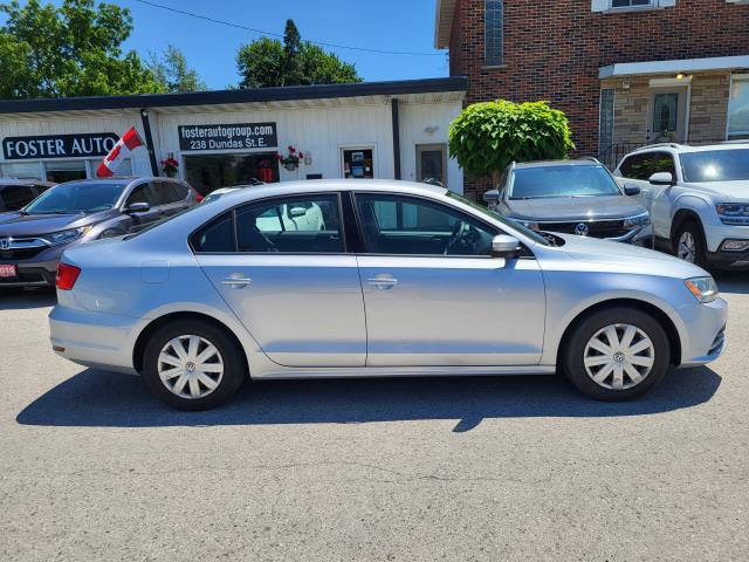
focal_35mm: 26
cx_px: 374
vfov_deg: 53.1
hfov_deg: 67.3
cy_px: 281
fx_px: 563
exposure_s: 1/2271
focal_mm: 5.4
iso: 40
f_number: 1.8
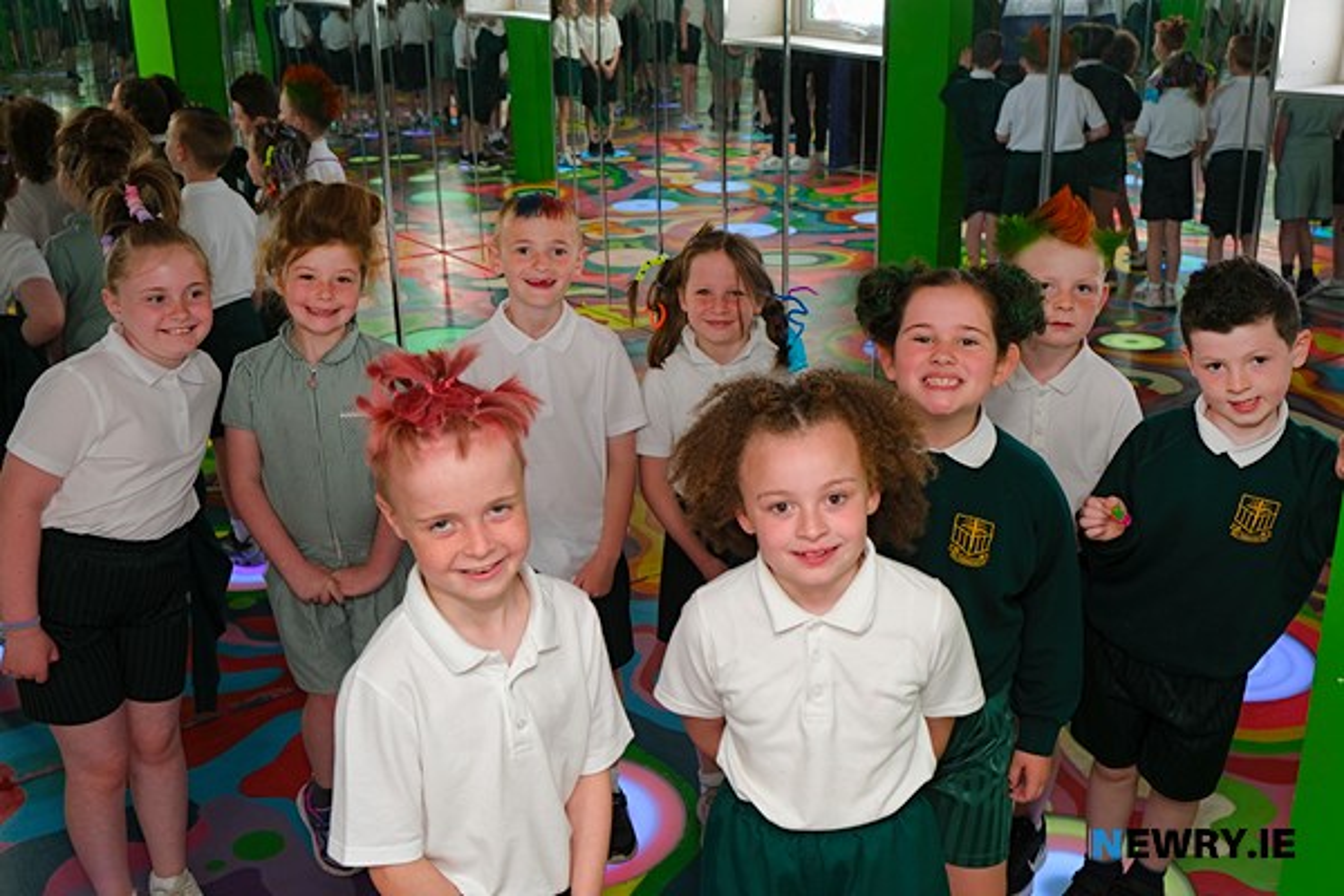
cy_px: 448
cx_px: 672
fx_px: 1307
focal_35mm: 35
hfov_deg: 54.4
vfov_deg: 37.9
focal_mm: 23.3
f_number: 5
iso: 400
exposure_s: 1/60
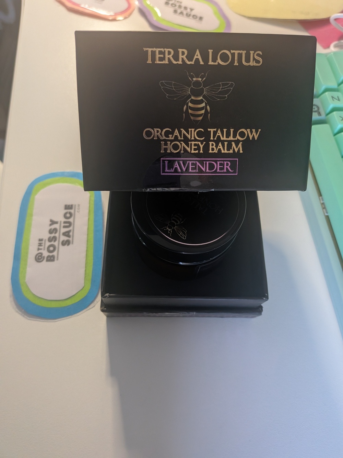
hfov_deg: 56.8
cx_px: 172
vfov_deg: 71.6
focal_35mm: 24
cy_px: 229
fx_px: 317
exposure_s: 1/120
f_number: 1.7
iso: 364
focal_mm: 4.53
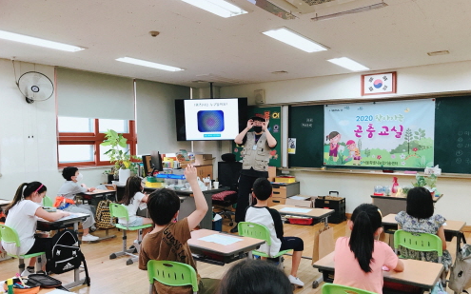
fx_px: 385
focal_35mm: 30
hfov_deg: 62.9
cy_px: 168
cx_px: 235
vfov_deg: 41.7
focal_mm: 3.99
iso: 32
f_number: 1.8
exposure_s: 1/30
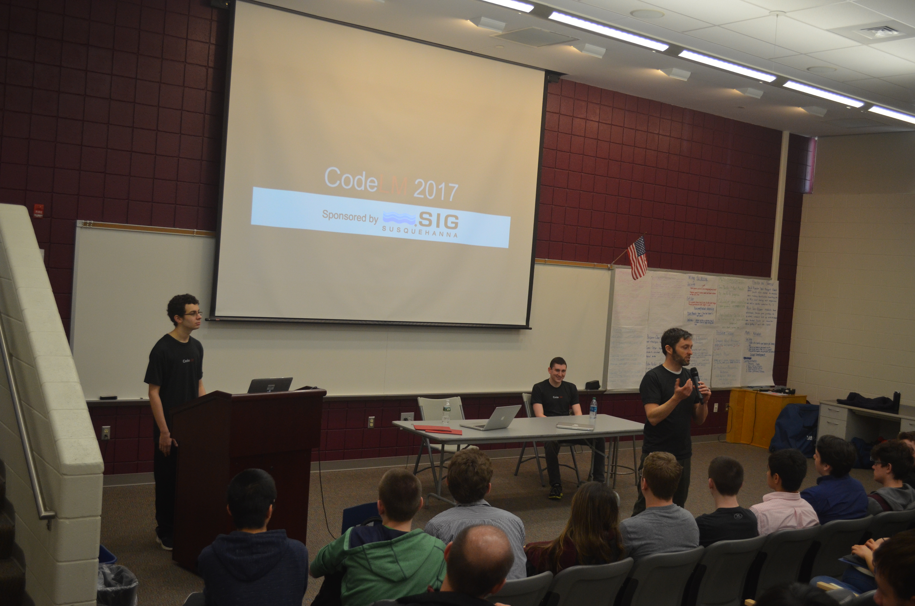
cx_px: 458
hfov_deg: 53.2
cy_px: 303
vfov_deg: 36.7
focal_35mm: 36
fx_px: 913
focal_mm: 24
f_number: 4
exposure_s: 1/30
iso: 800
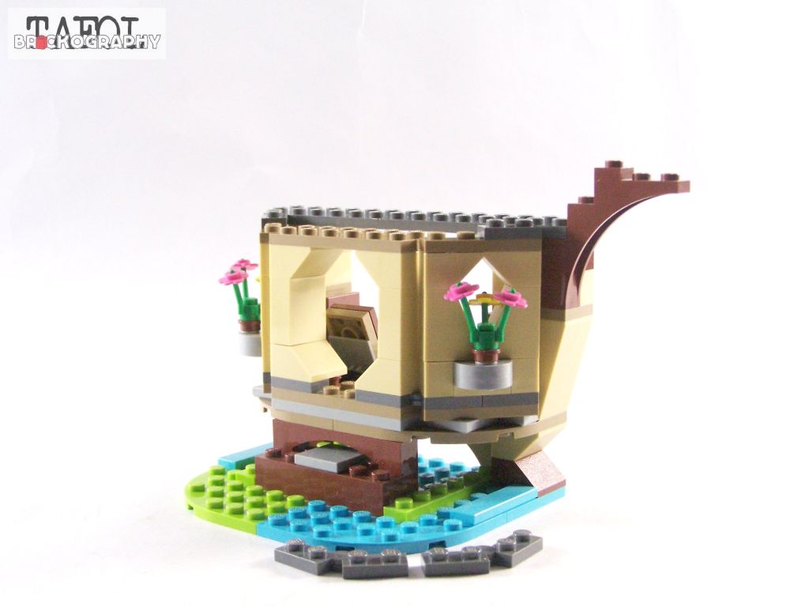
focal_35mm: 51
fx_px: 1192
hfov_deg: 37.5
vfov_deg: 28.6
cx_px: 404
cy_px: 304
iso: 400
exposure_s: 1/60
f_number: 4
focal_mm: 8.5
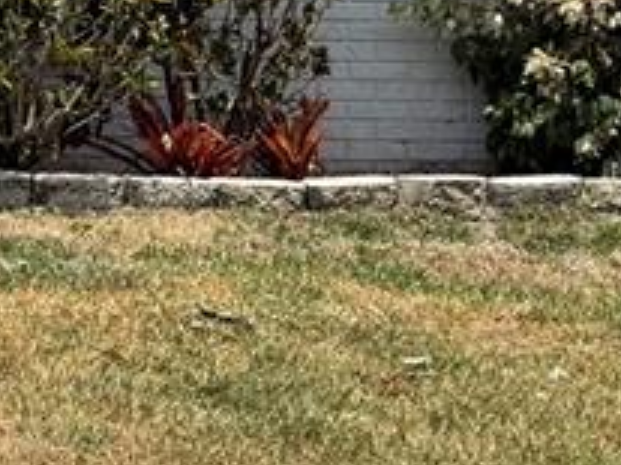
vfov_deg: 12.2
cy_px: -45
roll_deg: -0.6
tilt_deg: -0.5
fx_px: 2134
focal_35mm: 119
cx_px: -750
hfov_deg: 13.4
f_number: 1.78
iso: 80
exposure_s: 1/5714
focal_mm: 6.76
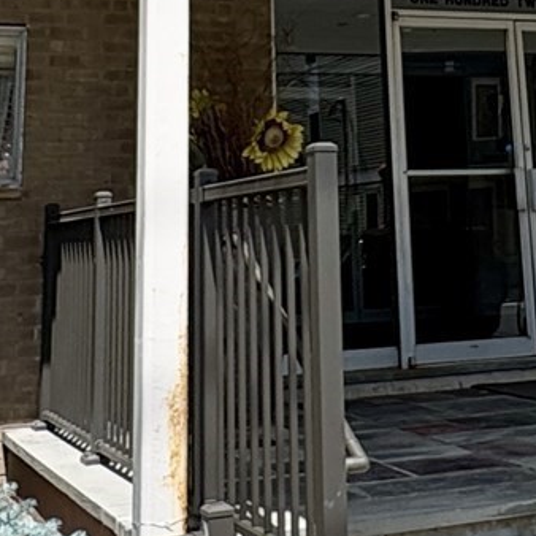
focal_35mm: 75
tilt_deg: +18.2
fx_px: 1314
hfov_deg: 23.0
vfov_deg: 20.8
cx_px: 352
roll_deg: +2.2
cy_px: -176
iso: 40
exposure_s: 1/1277
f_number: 2.2
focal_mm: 2.22
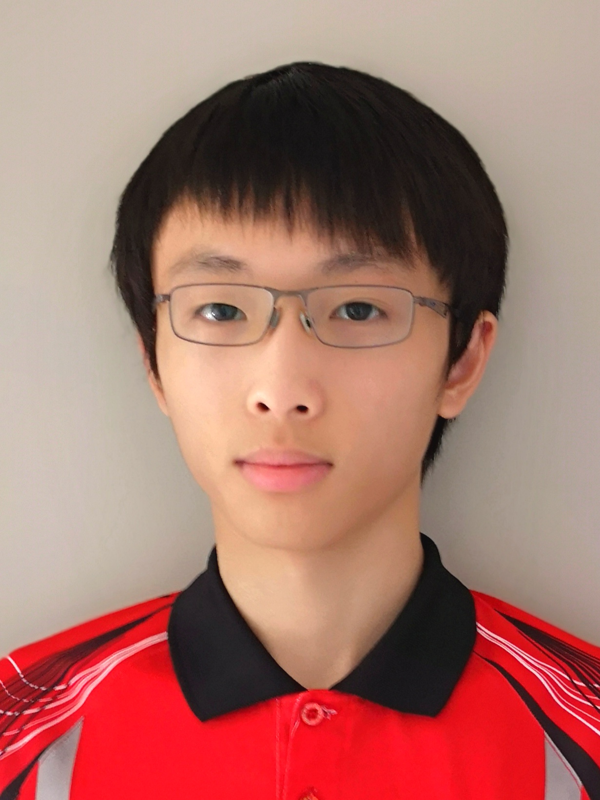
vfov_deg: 65.3
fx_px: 624
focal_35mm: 27
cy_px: 400
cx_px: 300
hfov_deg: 51.4
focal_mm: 3.95
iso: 250
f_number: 1.8
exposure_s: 1/30
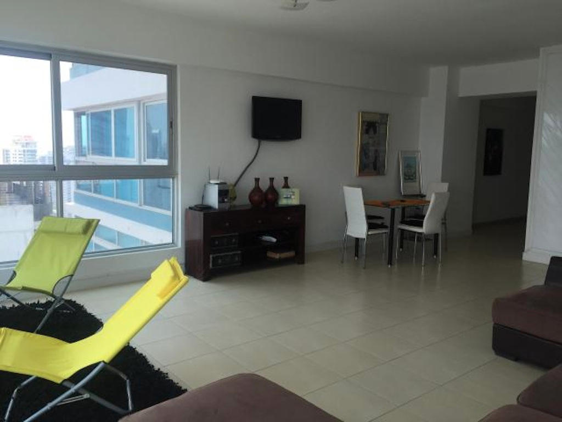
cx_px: 281
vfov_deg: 48.2
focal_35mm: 29
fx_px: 471
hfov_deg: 61.7
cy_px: 211
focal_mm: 4.15
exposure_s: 1/235
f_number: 2.2
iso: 32
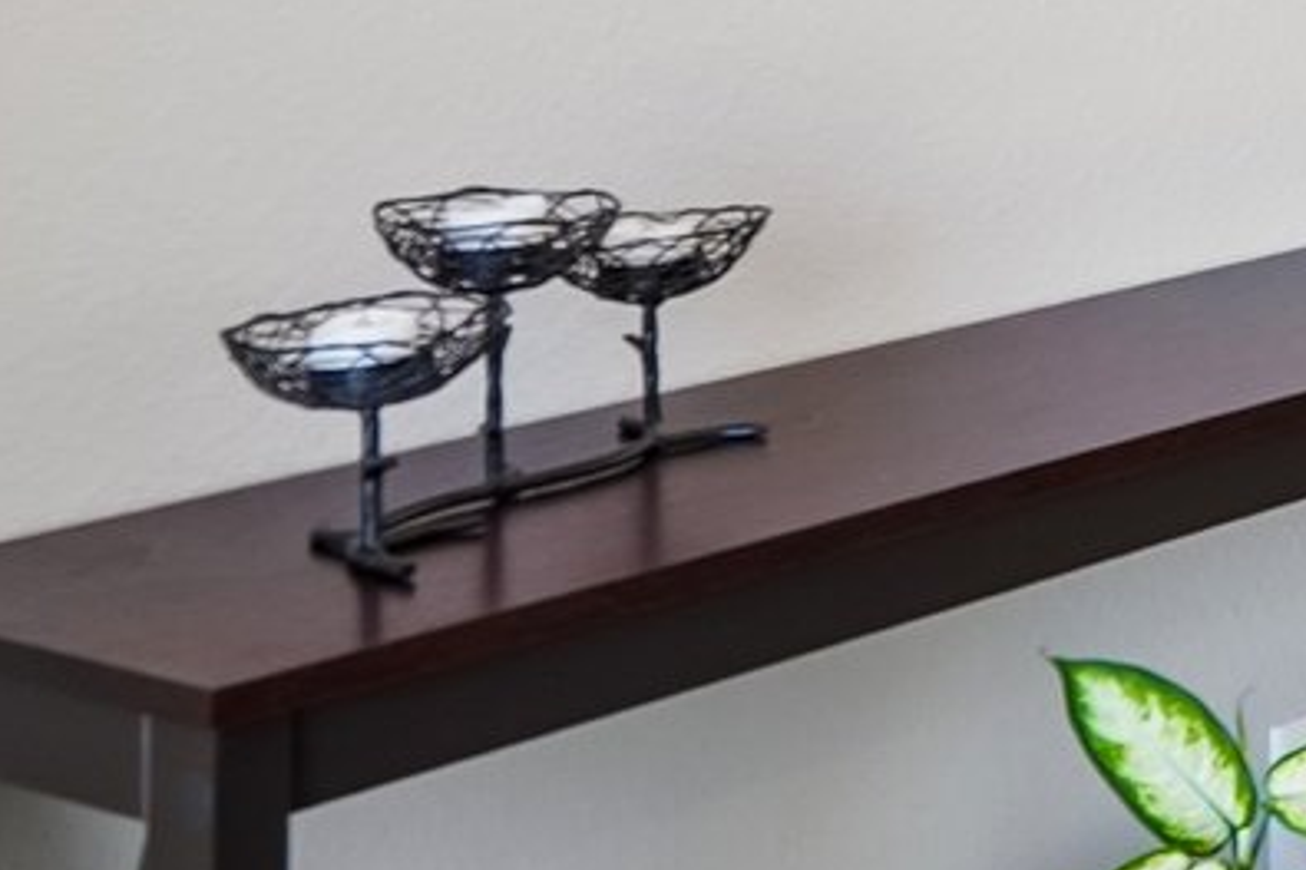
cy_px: -485
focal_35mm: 83
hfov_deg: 15.8
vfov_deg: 15.1
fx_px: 3010
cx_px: 2949
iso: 400
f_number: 8
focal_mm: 16
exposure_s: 1/20
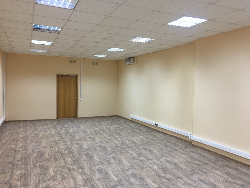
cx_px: 125
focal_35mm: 29
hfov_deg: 61.7
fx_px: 209
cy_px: 94
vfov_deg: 48.2
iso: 50
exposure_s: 1/33
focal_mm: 4.15
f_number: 2.2
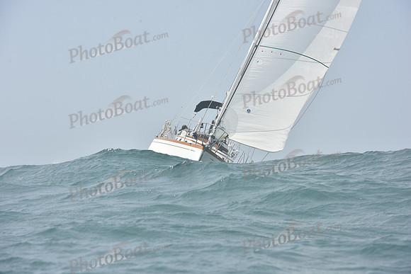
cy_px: 137
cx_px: 206
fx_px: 1770
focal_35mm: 155
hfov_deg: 13.2
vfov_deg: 8.9
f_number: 11
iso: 320
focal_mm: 155
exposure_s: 1/800
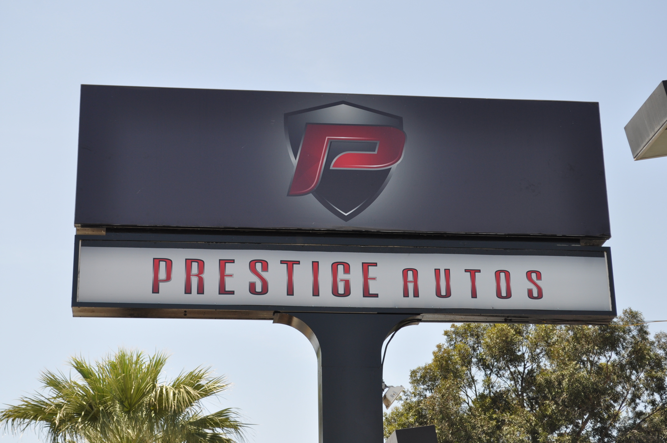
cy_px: 222
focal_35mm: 78
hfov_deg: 26.0
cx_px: 334
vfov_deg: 17.4
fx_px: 1443
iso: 200
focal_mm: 52
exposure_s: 1/320
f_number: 9
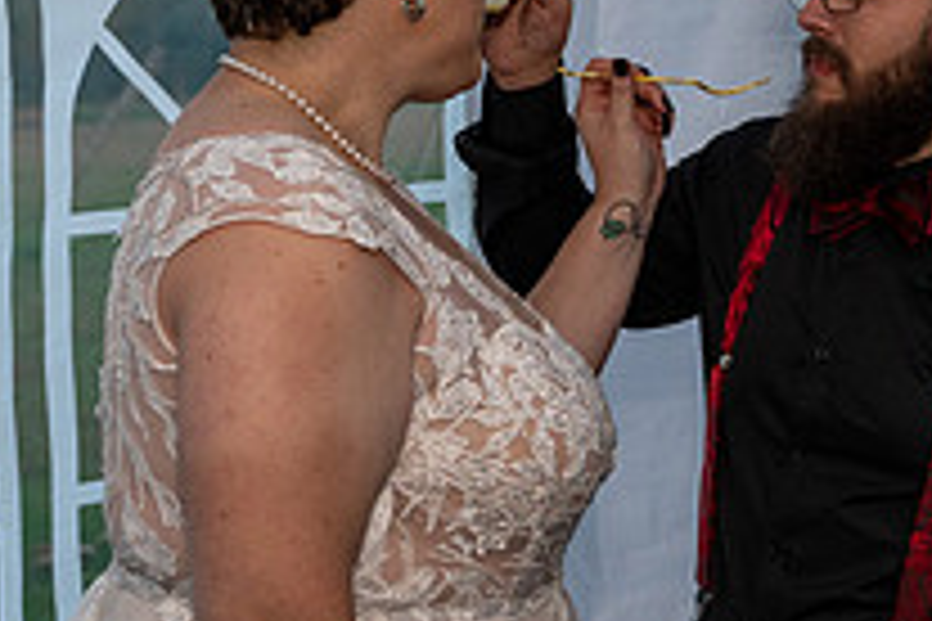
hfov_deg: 21.5
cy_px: 333
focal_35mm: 94
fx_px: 2433
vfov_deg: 14.5
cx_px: 707
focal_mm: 33.5
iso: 2000
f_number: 4
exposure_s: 1/200
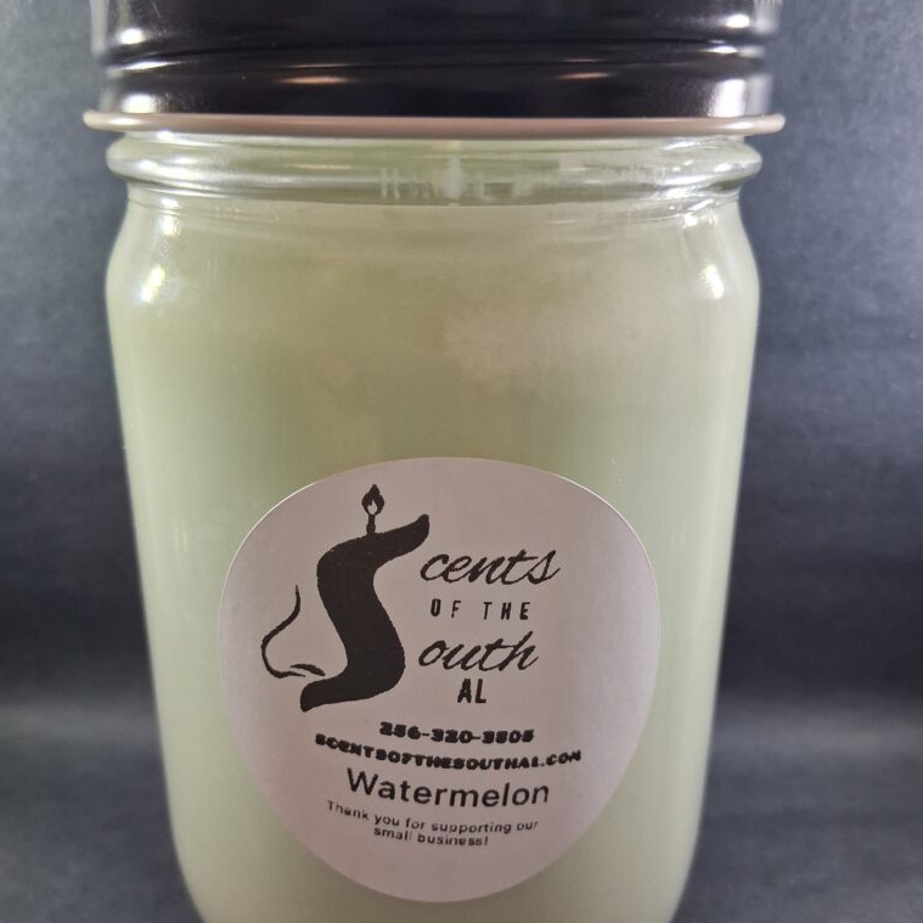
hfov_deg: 52.5
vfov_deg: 52.4
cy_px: 512
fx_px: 935
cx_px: 462
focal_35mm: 31
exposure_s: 1/120
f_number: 1.8
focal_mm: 3.98
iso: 320
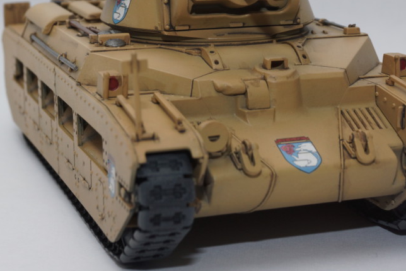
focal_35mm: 105
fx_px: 1182
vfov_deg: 13.1
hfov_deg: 19.5
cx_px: 232
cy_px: 81
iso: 200
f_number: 18
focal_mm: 45
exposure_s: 1/80
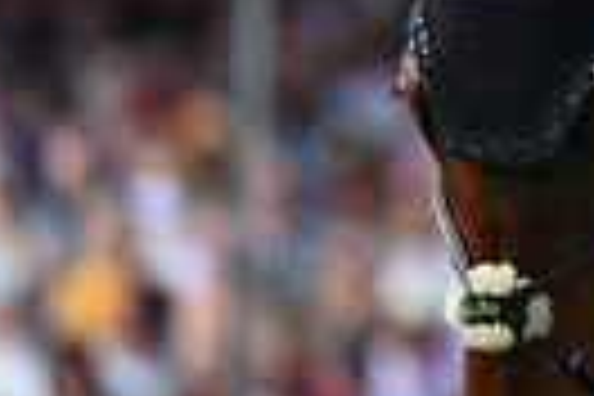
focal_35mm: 1542
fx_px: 25441
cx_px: 1102
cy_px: -194
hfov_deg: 1.3
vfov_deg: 0.9
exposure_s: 1/1250
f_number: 4.5
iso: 400
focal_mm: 350
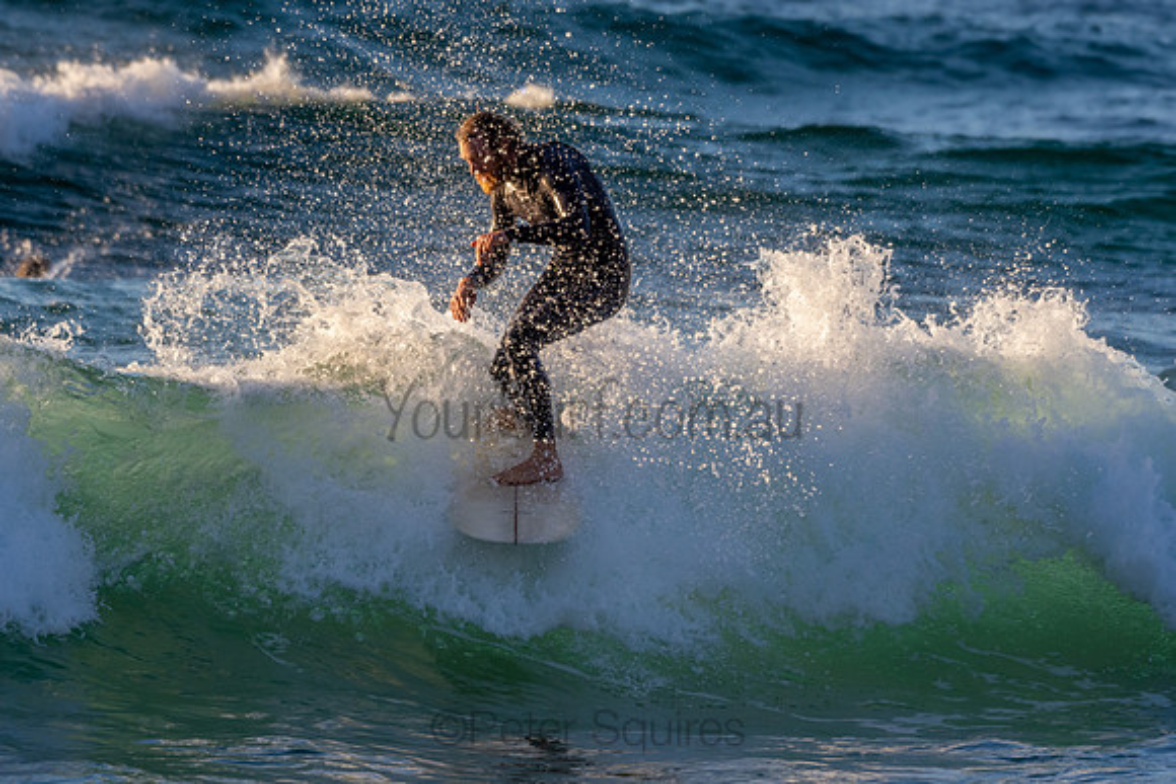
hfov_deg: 4.6
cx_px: 588
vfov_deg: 3.1
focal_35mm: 450
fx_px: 14703
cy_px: 392
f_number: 5.6
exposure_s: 1/1250
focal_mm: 300
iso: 500
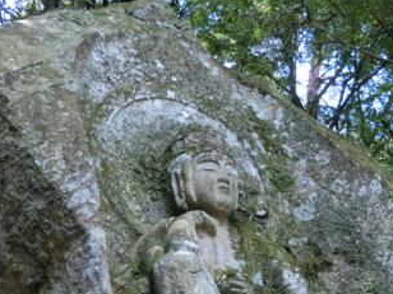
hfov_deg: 29.8
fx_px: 738
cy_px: 196
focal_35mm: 65
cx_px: 207
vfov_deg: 22.5
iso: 200
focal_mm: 4.5
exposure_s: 1/125
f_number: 3.5
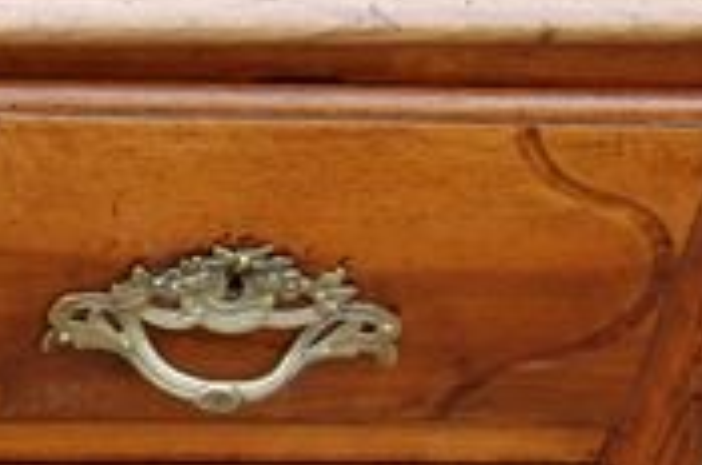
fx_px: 3309
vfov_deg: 8.0
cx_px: -421
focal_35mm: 170
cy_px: 305
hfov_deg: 11.5
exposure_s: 1/125
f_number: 5.6
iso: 320
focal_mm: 22
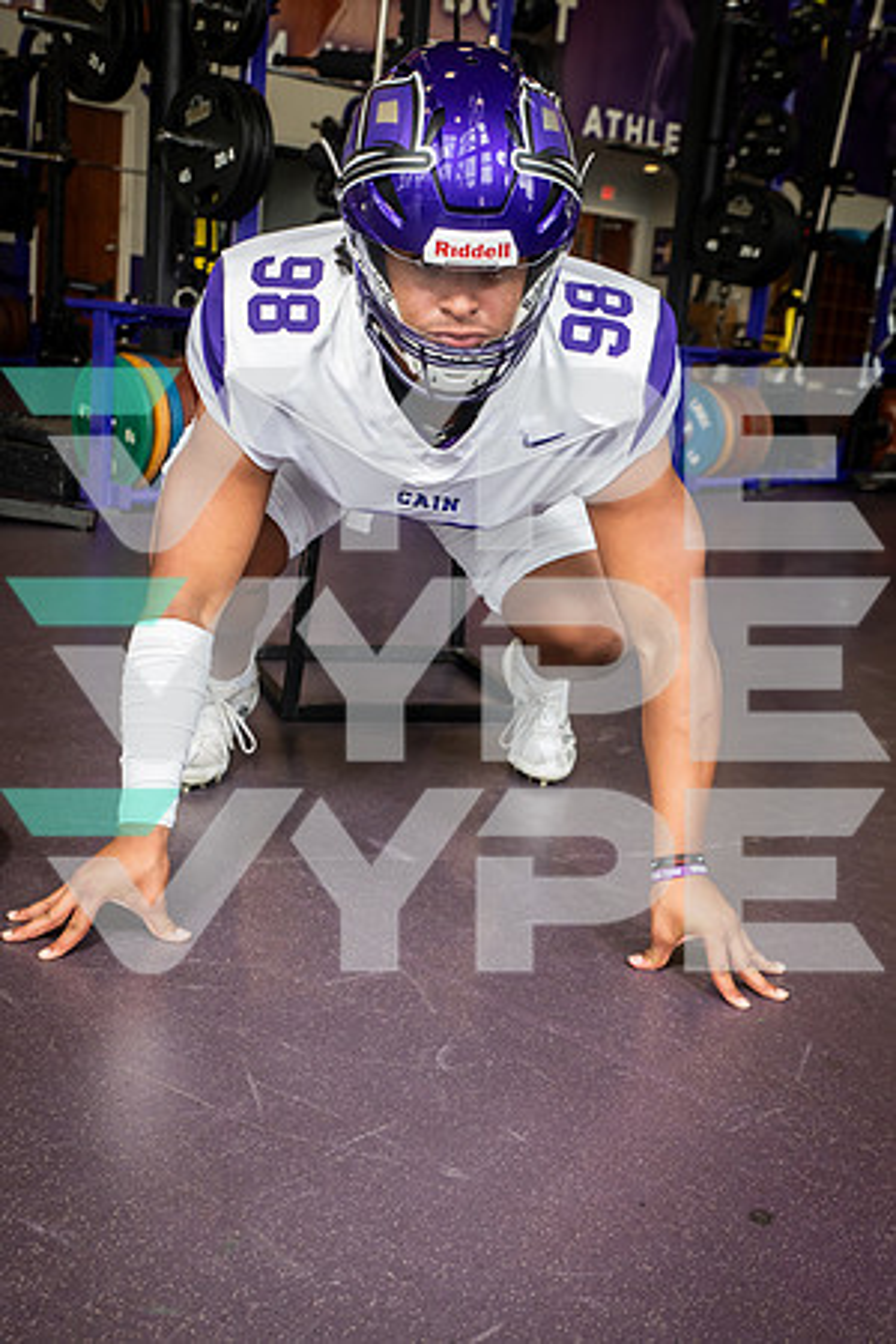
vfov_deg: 44.5
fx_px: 1643
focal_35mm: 44
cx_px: 448
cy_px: 672
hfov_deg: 30.5
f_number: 7.1
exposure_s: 1/250
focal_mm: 44
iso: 800
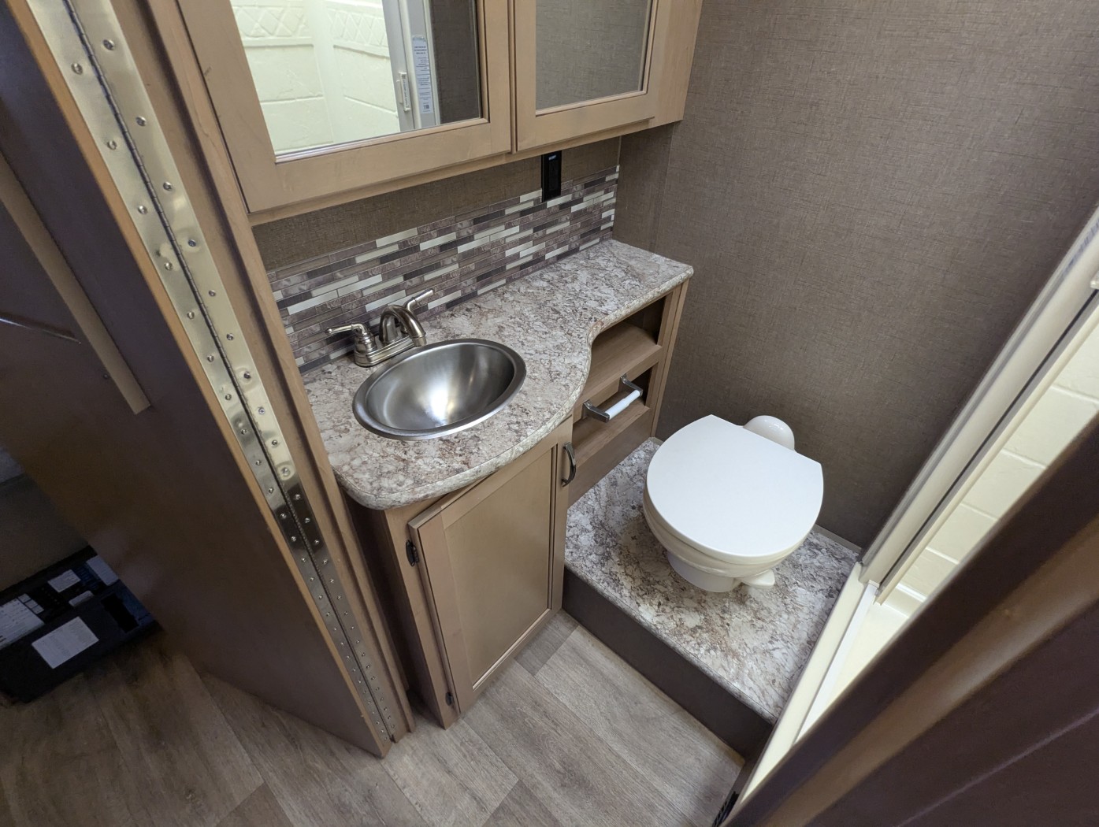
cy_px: 414
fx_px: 509
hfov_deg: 94.4
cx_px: 550
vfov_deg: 78.2
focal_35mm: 16
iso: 275
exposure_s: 1/145
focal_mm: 2.35
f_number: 2.2
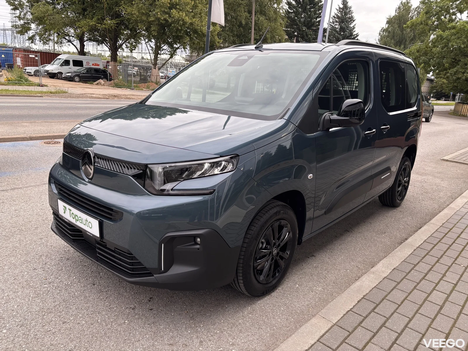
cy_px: 176
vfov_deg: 53.1
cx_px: 234
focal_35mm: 26
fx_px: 352
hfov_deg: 67.3
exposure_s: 1/697
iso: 50
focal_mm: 5.96
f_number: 1.6
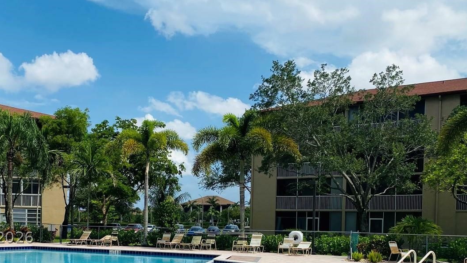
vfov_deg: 26.8
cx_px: 169
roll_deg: -1.1
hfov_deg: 46.8
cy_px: 237
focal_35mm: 43
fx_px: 532
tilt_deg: -0.8
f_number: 1.8
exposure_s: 1/4115
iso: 32
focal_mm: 4.25
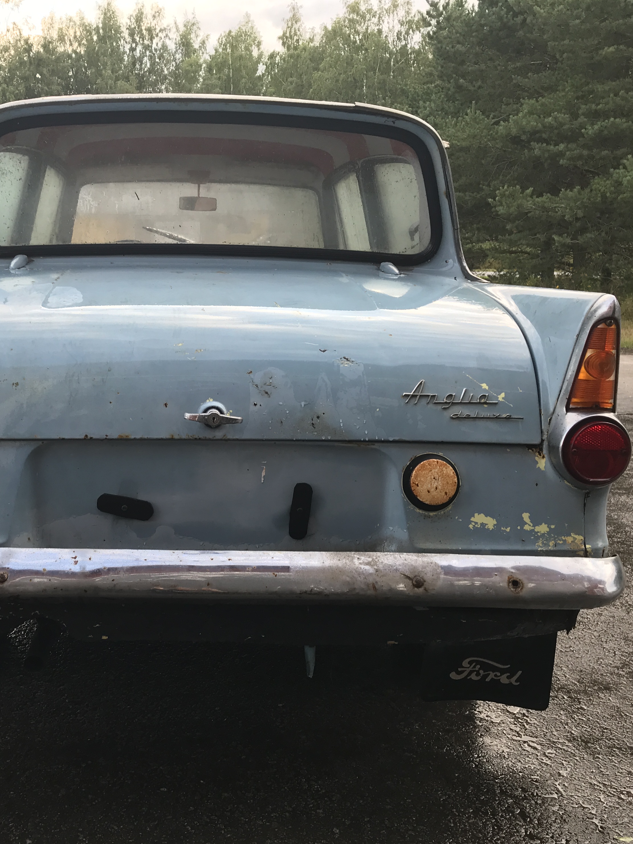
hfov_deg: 37.4
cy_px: 426
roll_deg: +0.2
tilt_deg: -11.5
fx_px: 927
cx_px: 228
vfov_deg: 49.0
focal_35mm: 38
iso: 25
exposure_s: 1/100
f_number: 1.8
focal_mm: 3.99
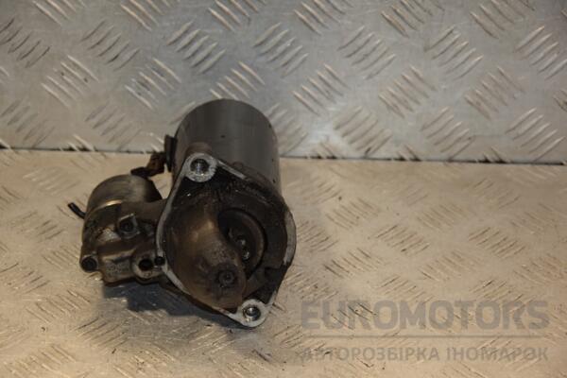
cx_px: 284
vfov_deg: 12.2
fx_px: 1772
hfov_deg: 18.2
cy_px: 189
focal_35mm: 112
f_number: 5.3
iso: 800
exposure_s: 1/200
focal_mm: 75
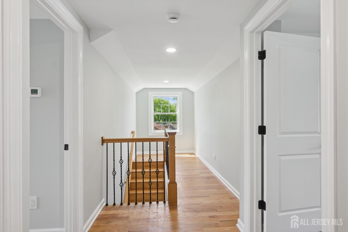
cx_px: 174
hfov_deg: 90.0
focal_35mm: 18
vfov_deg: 67.3
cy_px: 116
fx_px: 174
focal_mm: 12
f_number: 8
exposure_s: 1/13
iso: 100
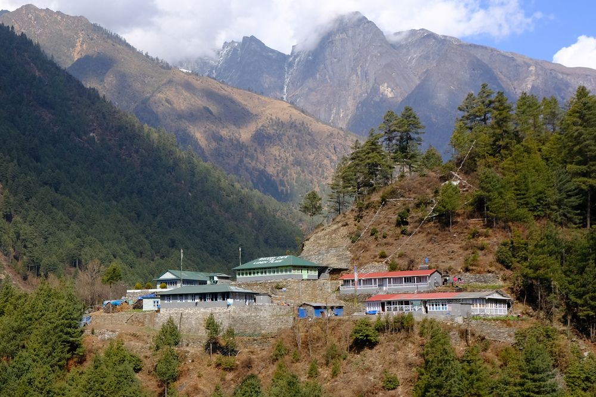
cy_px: 198
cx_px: 298
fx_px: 579
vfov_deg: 37.8
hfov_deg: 54.5
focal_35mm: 35
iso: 400
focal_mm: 23
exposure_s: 1/1100
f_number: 5.6
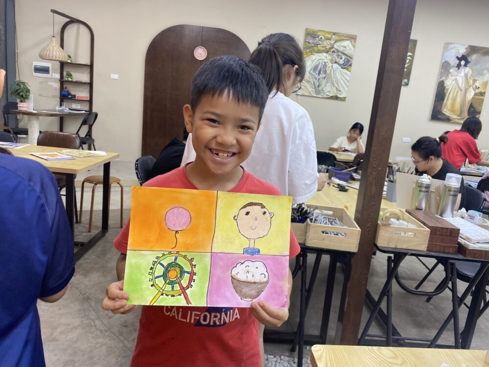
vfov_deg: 53.1
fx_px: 367
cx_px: 244
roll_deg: -6.6
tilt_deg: -13.9
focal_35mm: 26
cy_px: 184
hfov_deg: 67.3
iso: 80
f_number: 1.8
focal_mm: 4.25
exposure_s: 1/100
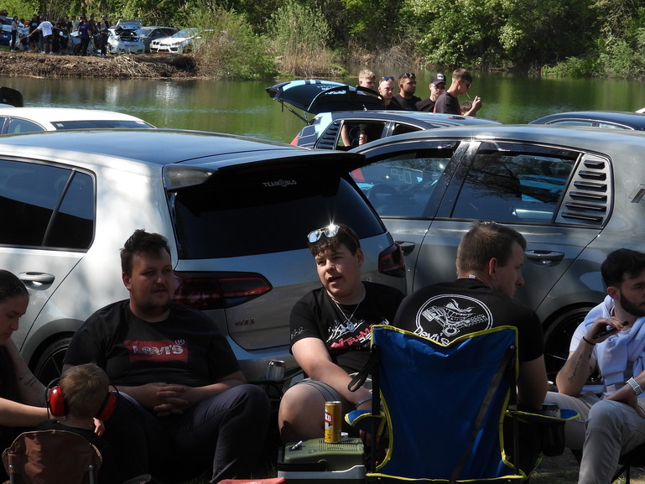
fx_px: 2180
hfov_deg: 16.8
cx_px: 295
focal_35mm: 117
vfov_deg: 12.7
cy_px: 307
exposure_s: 1/800
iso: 100
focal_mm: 13.5
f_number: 3.5
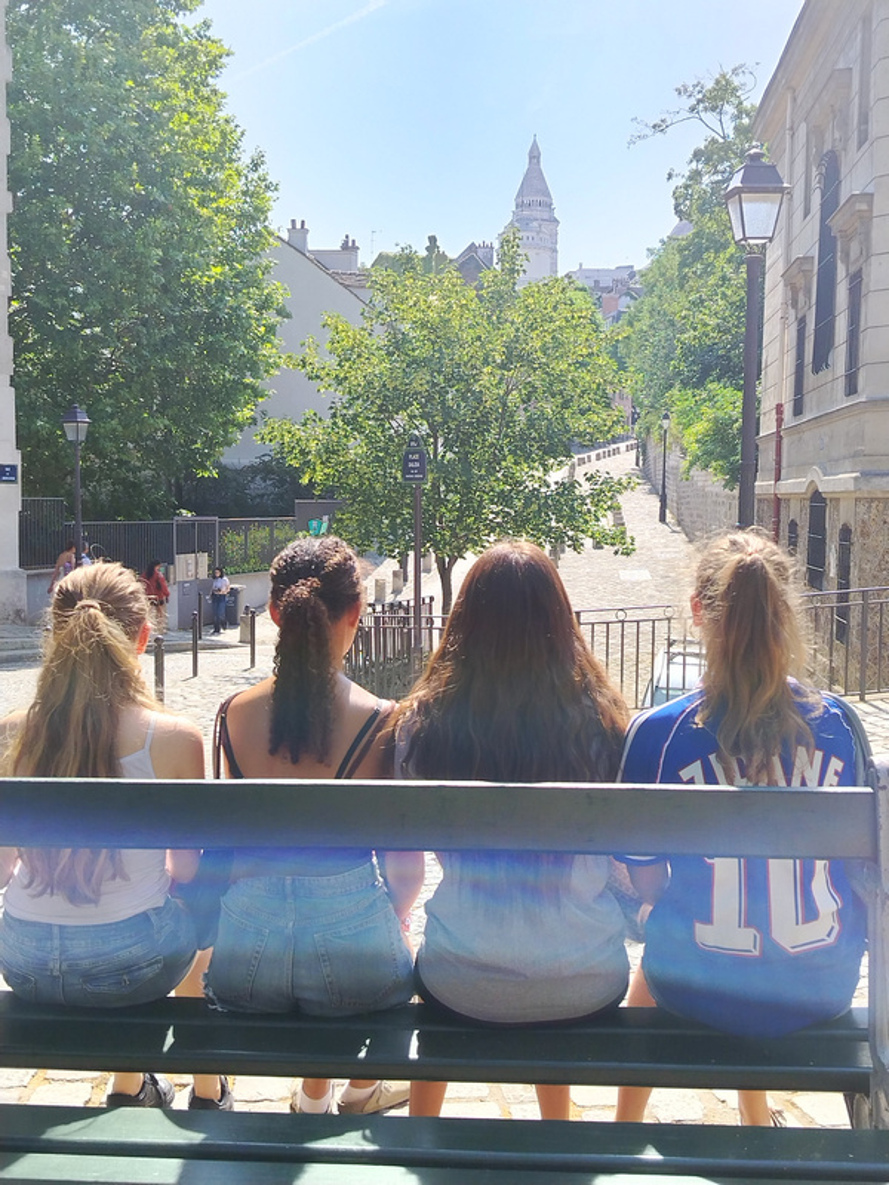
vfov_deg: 46.8
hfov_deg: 36.0
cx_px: 444
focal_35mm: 40
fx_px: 1370
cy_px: 592
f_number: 1.75
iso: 178
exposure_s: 1/900
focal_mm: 5.25
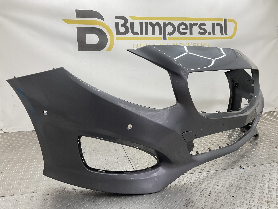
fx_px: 233
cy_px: 104
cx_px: 139
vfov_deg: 48.2
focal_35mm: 29
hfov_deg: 61.7
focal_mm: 3
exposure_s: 1/120
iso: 25
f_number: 1.8
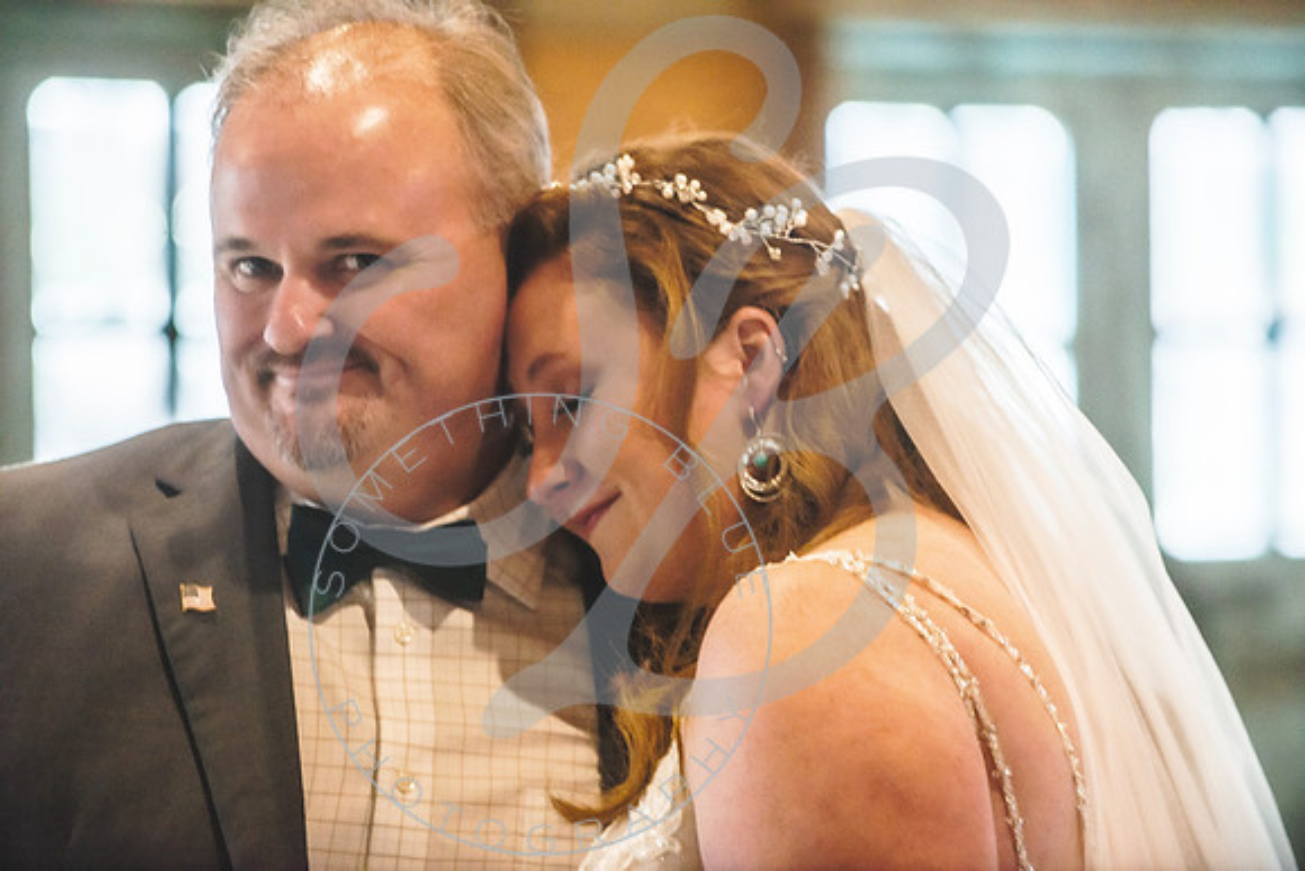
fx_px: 7251
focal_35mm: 200
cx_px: 652
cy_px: 436
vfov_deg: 6.9
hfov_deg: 10.3
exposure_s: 1/200
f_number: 5.6
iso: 2000
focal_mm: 200
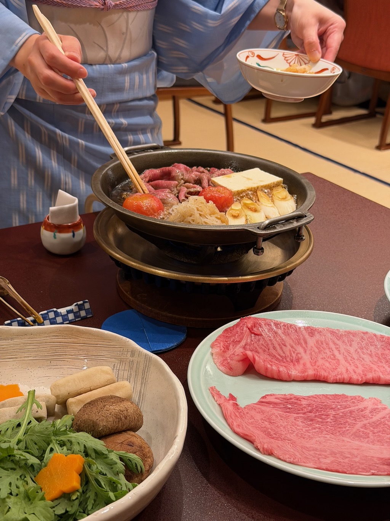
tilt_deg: -25.3
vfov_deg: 39.7
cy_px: 260
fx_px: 721
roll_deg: -5.1
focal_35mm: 48
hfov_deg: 30.3
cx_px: 195
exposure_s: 1/50
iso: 80
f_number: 1.78
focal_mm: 6.76
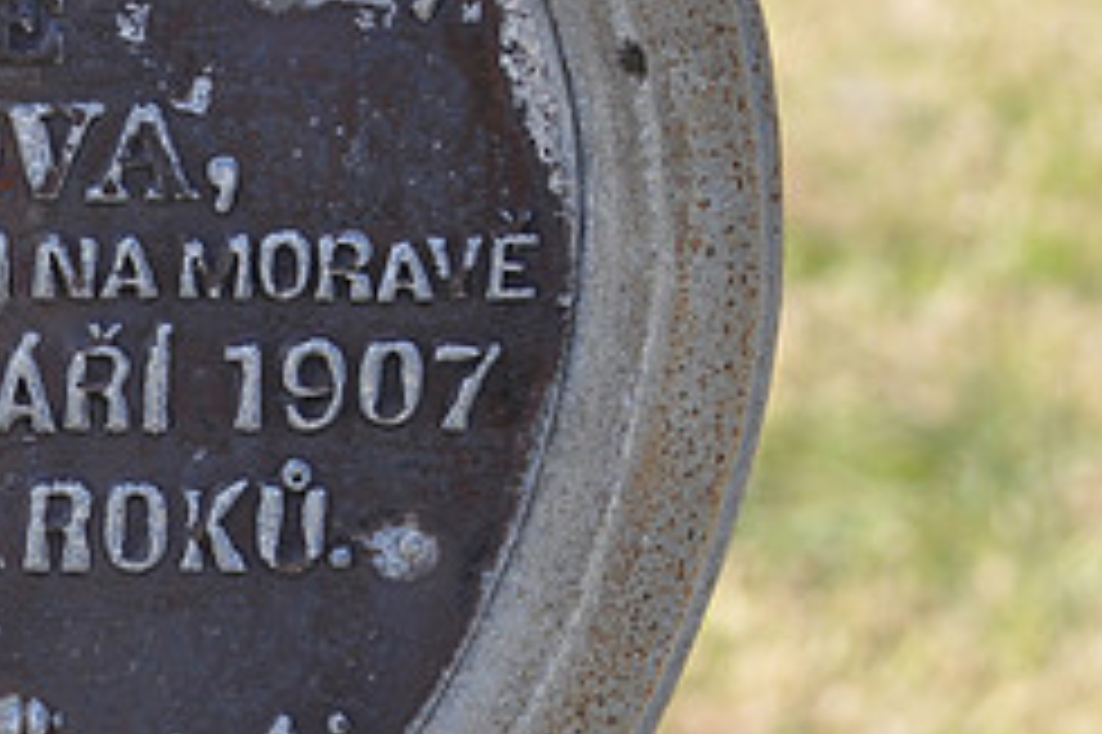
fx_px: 6516
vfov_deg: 6.4
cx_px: -85
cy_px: 385
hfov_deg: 9.6
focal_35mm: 213
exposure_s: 1/160
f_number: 6.3
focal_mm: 60
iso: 200
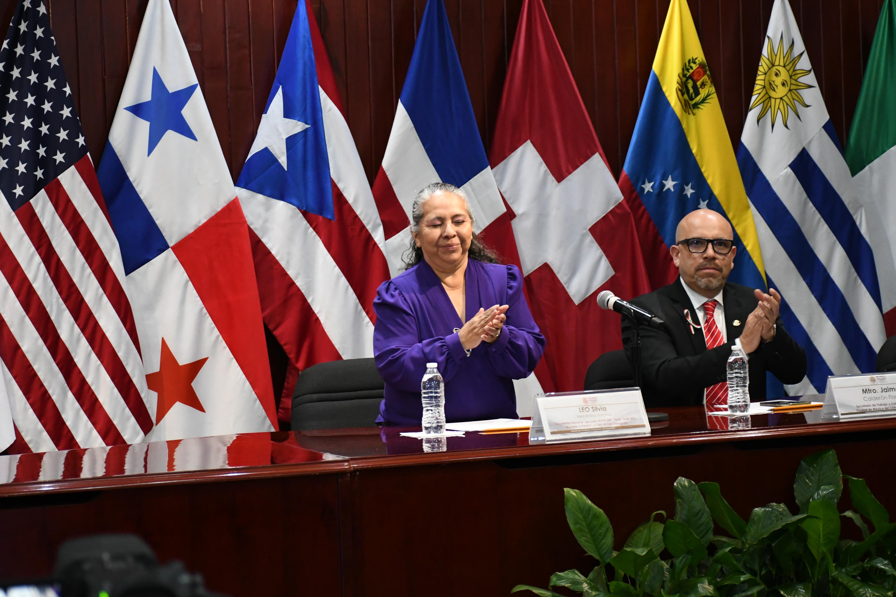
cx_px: 448
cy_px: 298
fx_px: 2091
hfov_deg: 24.2
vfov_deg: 16.3
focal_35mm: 84
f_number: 5
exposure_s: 1/100
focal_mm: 56
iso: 3200
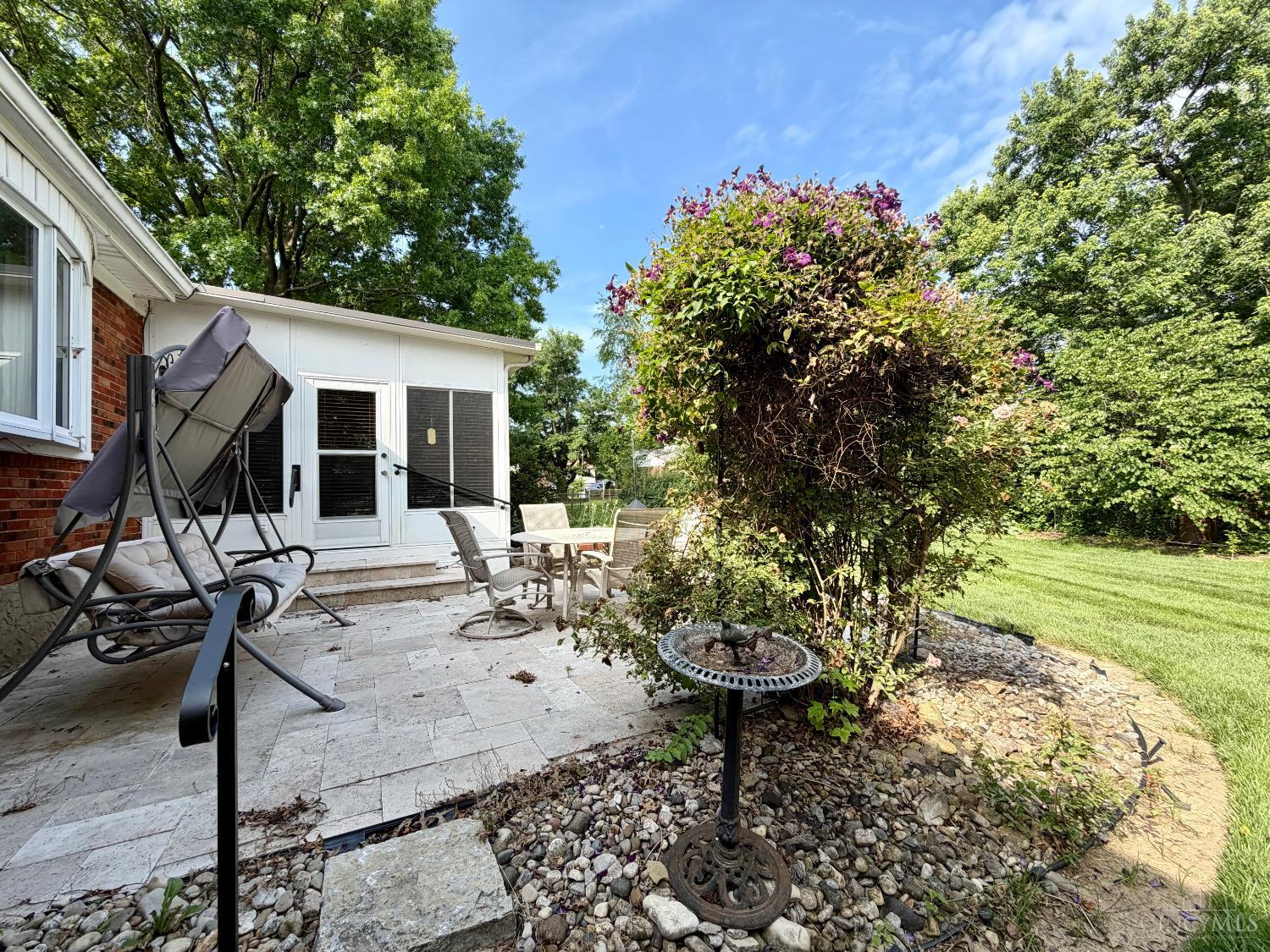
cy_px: 476
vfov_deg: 85.7
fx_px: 514
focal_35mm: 14
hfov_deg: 102.1
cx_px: 635
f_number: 2.2
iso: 40
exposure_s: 1/506
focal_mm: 2.22
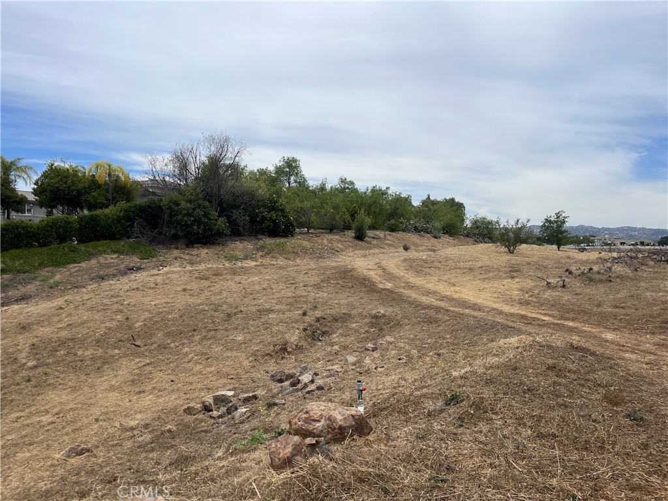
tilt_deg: -1.7
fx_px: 502
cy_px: 250
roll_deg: +0.2
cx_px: 334
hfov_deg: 67.3
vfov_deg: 53.1
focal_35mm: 26
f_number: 1.6
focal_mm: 5.1
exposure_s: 1/6494
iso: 50
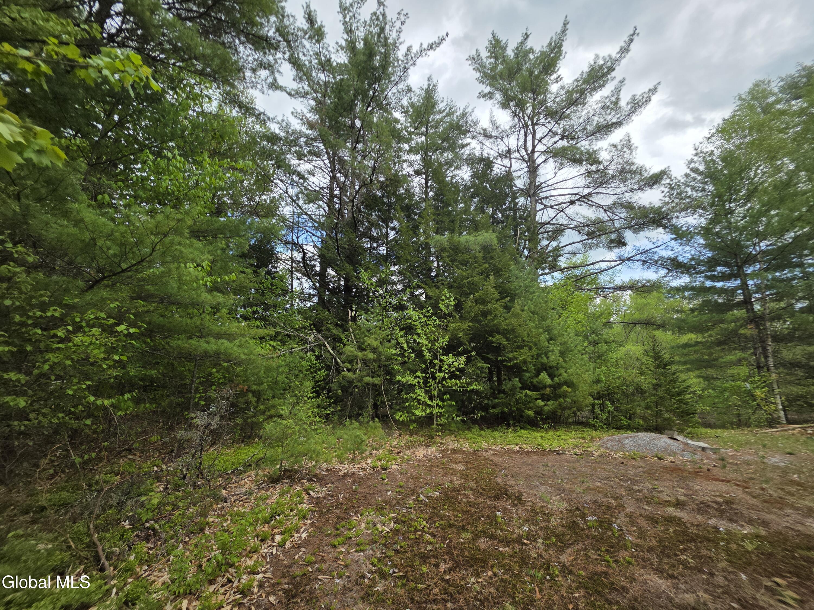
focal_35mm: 13
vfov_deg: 89.9
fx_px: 306
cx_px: 407
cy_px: 305
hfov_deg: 106.2
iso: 40
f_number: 1.9
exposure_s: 1/809
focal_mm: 2.2
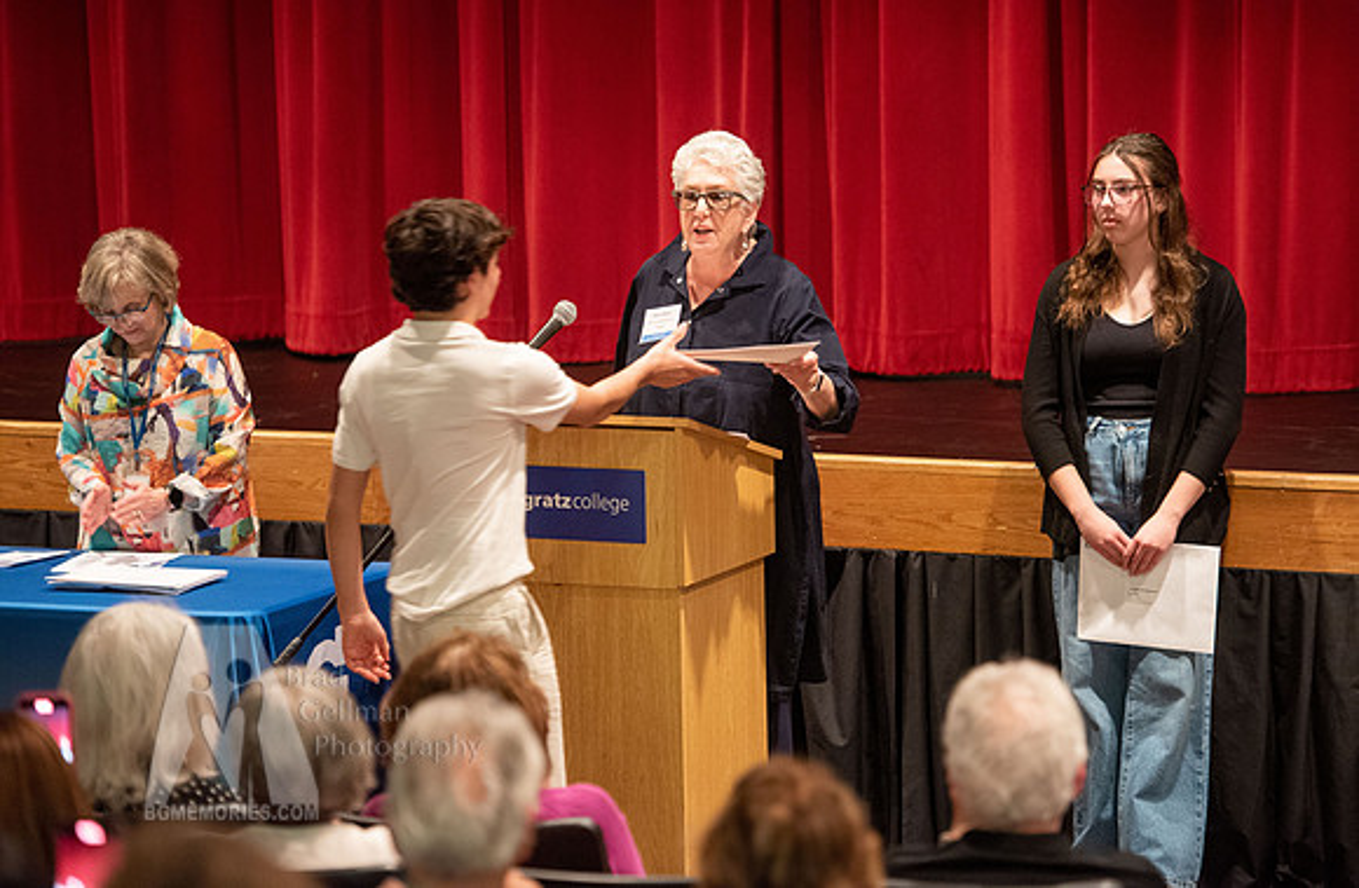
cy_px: 412
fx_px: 5551
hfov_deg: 14.0
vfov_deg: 9.1
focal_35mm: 148
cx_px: 714
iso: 2500
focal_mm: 140
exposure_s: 1/80
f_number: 2.8
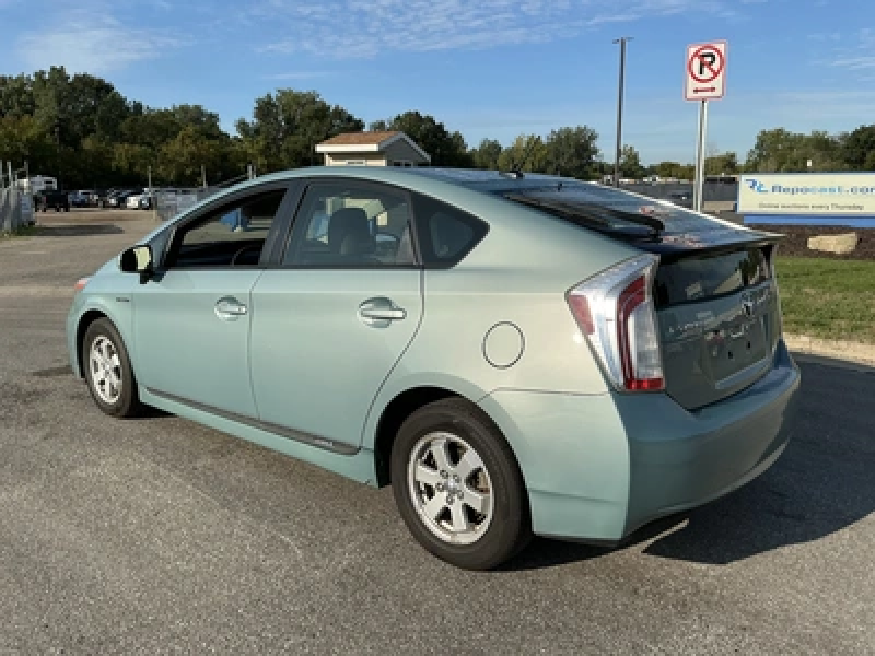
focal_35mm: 28
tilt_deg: -11.1
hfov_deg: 63.4
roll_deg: +2.0
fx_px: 708
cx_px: 438
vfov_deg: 49.7
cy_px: 328
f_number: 1.8
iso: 25
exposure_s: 1/2427
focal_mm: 3
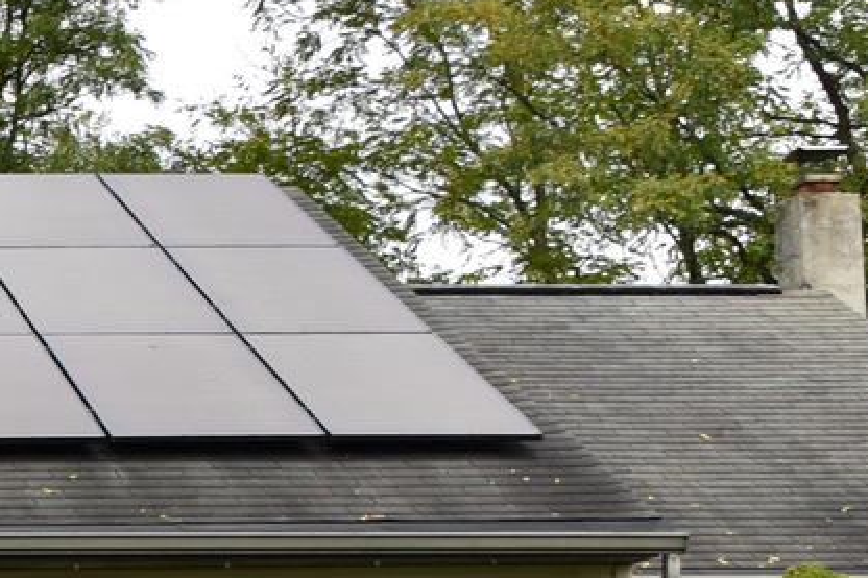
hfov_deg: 13.3
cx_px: -703
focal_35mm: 138
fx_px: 3326
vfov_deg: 9.8
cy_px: 657
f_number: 8
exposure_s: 1/250
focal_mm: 28
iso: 200
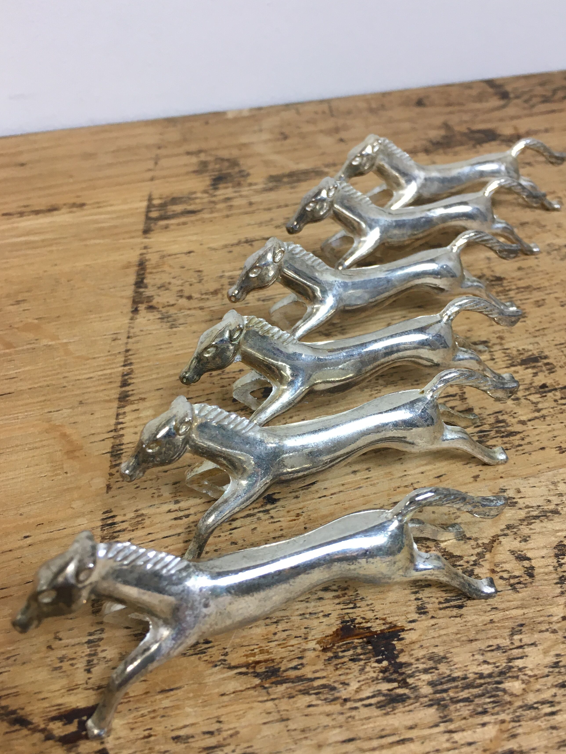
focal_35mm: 34
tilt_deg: -37.3
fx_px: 741
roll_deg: +1.6
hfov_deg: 41.7
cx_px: 314
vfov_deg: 53.9
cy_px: 402
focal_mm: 4.15
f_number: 2.2
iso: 40
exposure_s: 1/33
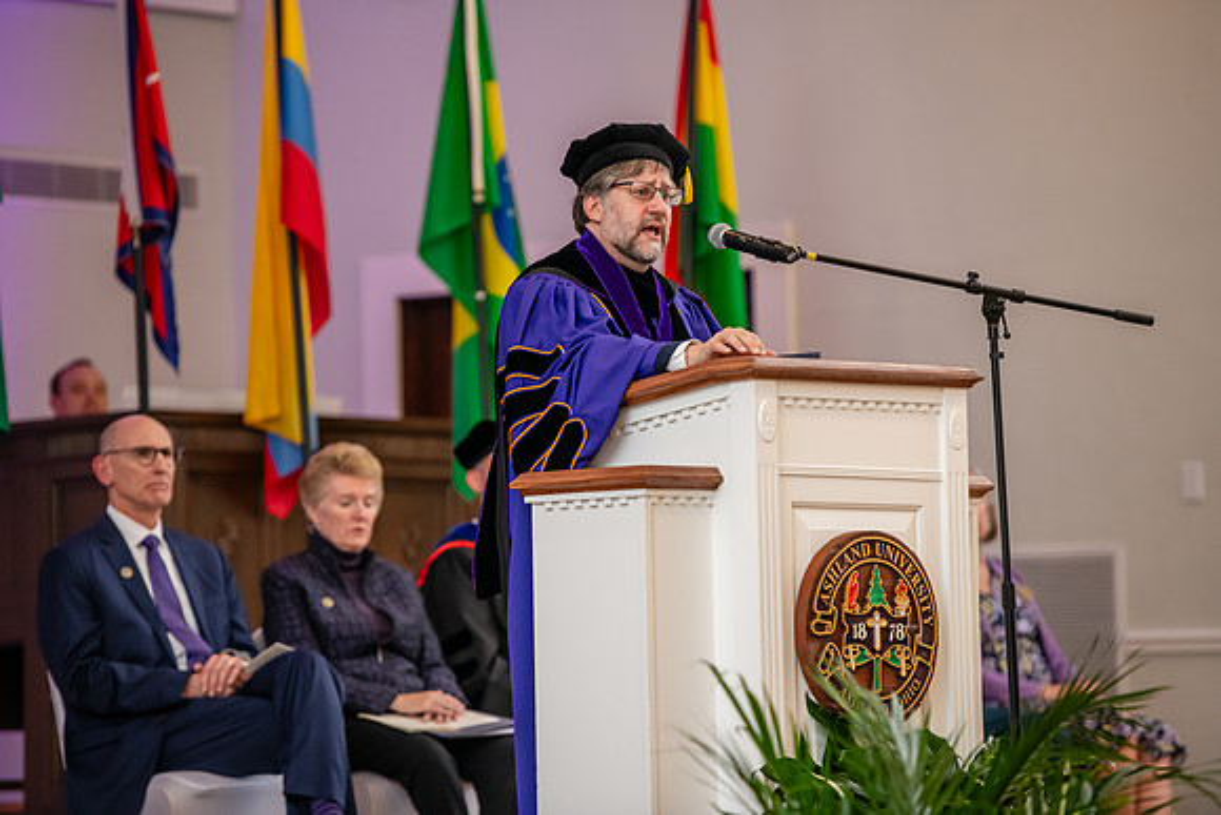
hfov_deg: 12.1
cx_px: 610
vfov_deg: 8.1
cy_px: 408
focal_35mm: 170
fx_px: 5767
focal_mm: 170
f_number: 3.2
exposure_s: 1/200
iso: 1600
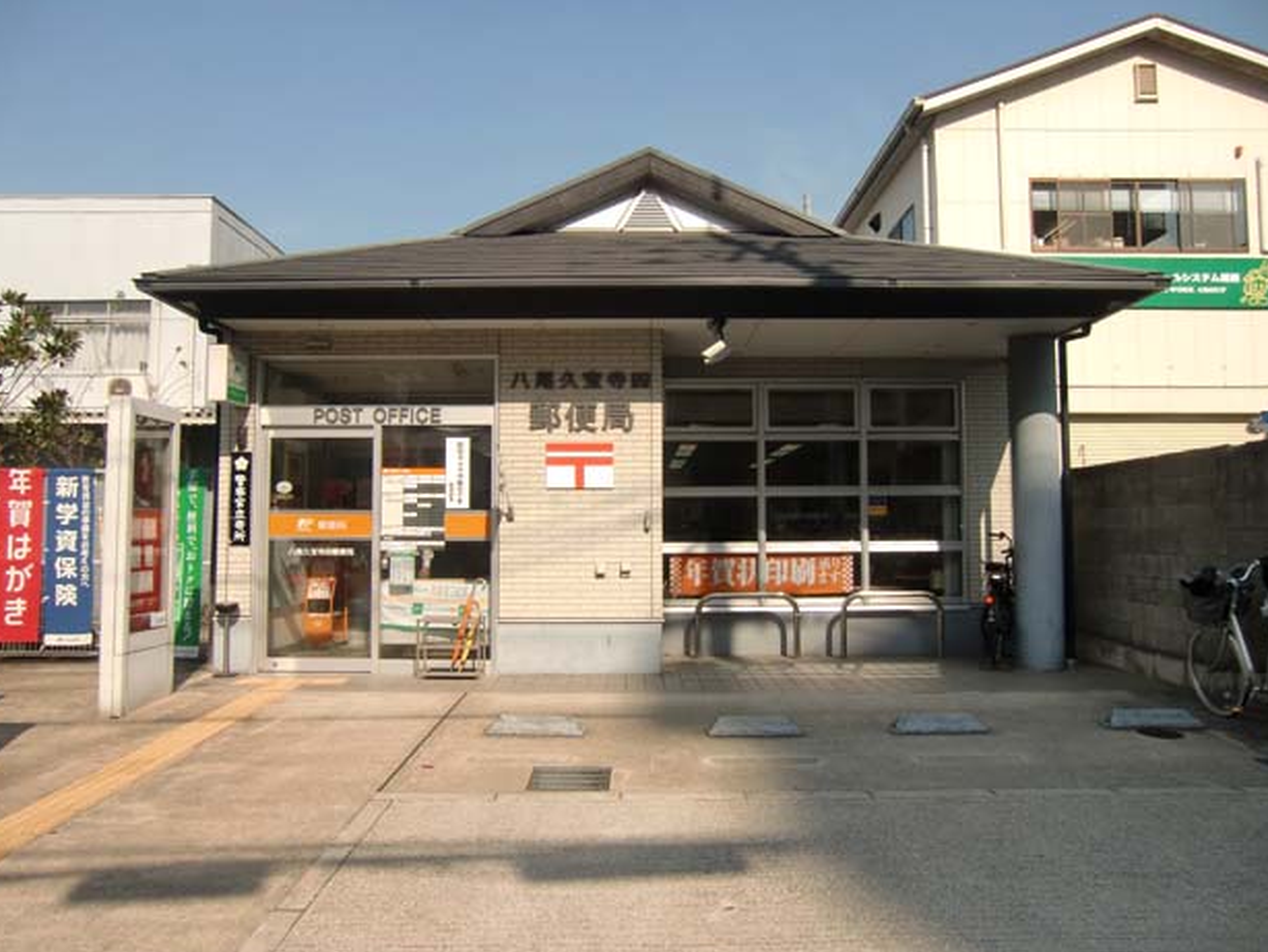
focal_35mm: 25
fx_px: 916
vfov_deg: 54.9
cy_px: 475
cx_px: 632
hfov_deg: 69.4
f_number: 7.5
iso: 64
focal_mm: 4.3
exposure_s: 1/200
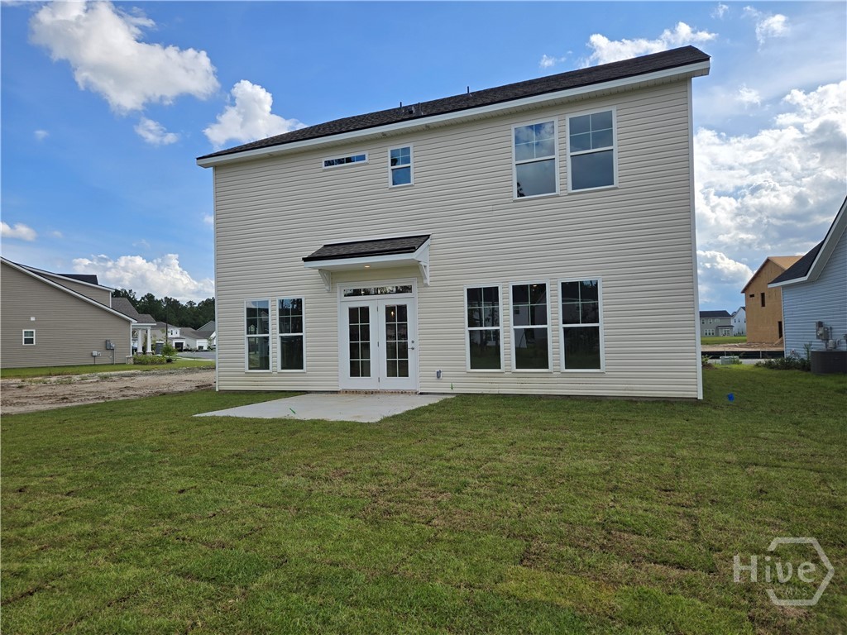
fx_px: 563
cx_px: 424
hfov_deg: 73.9
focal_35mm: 23
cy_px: 318
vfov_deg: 58.9
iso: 25
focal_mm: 5.4
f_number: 1.8
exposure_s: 1/2537
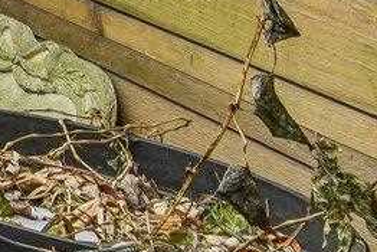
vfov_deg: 9.2
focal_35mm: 125
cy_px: -454
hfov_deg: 8.7
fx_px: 1310
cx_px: -1049
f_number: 8
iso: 400
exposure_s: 1/40
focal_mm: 16
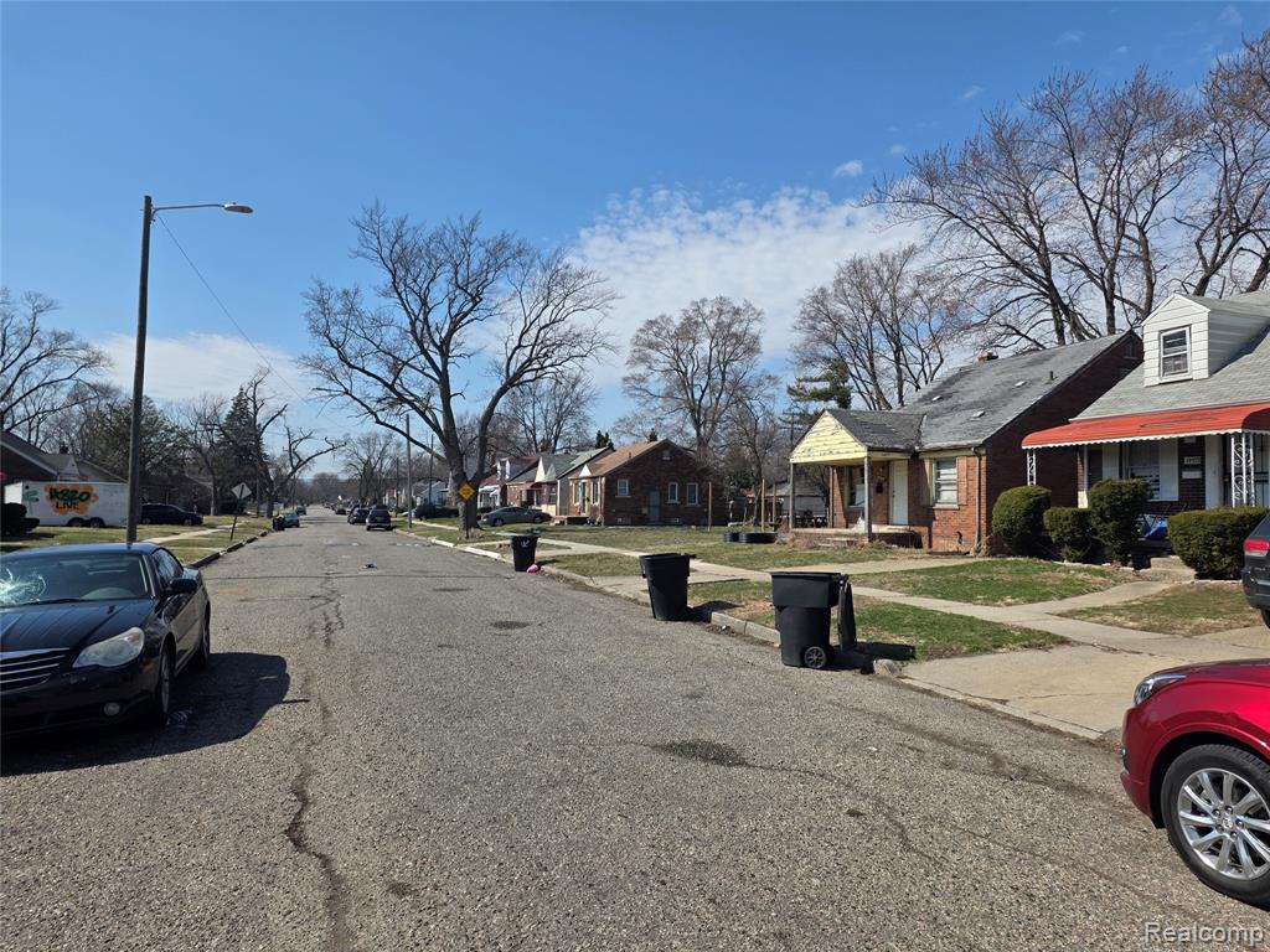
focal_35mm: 23
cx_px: 635
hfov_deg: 73.9
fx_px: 844
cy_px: 476
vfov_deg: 58.9
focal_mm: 6.25
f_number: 1.7
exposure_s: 1/7626
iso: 80
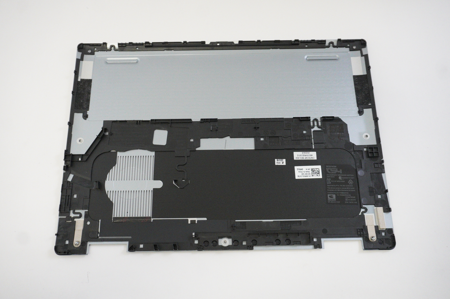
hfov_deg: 59.5
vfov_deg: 41.6
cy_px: 150
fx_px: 393
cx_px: 225
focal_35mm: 32
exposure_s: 1/250
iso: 5000
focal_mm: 21
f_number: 5.6
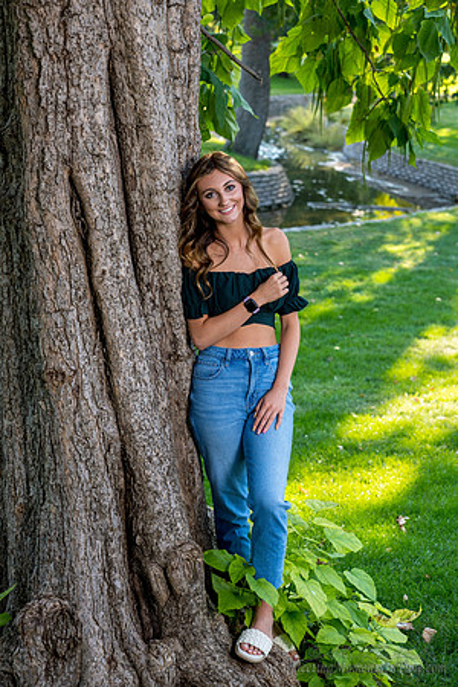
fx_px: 1336
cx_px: 229
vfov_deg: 28.8
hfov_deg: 19.5
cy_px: 344
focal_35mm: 70
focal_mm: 70
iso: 250
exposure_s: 1/160
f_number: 5
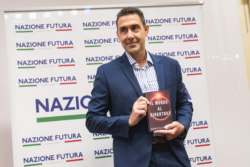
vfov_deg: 29.3
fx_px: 319
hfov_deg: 42.7
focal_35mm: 46
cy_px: 84
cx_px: 123
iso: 6400
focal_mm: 30.2
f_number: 3.2
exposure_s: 1/200
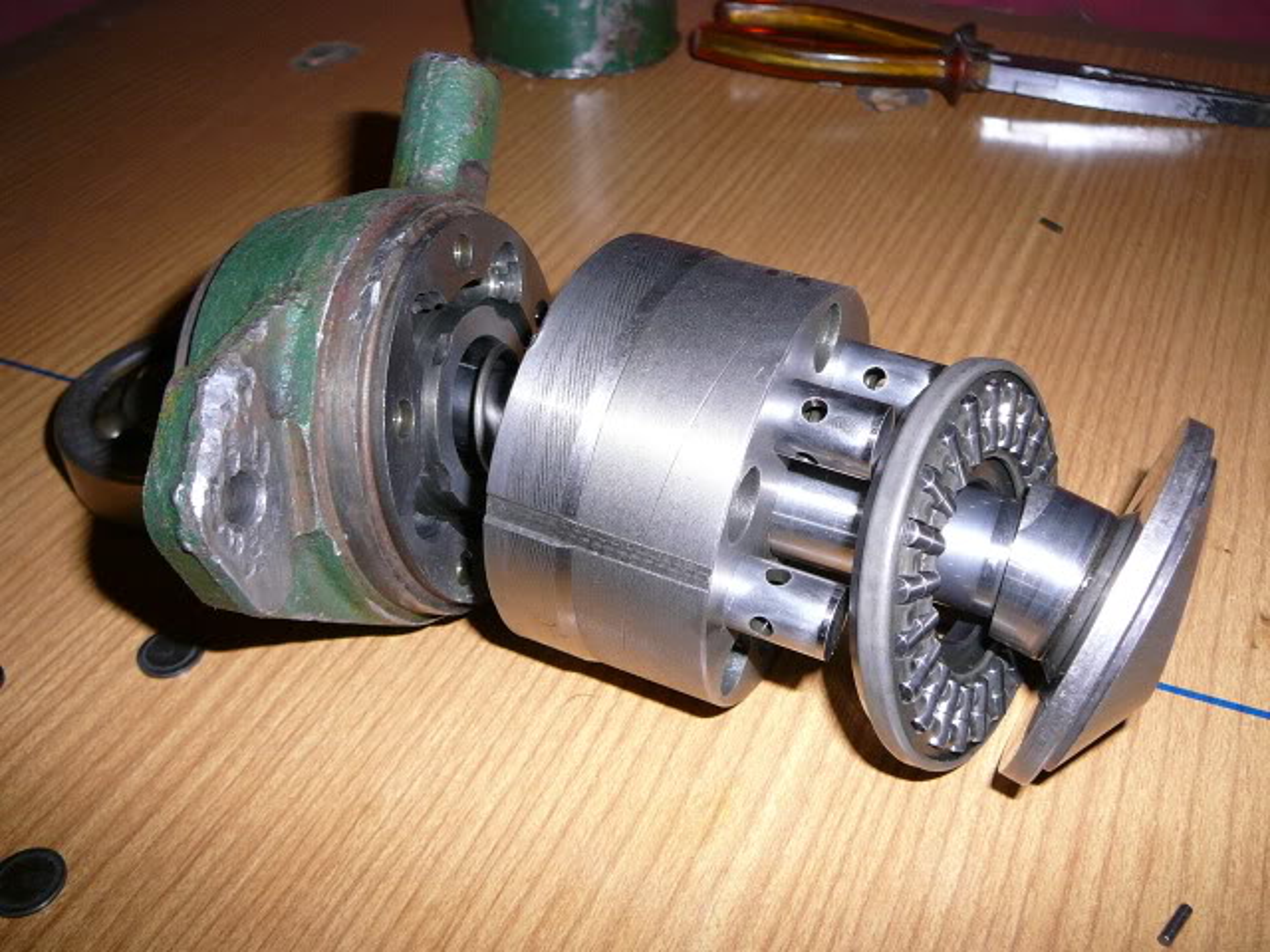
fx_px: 1284
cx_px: 635
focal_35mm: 35
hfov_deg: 52.6
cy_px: 476
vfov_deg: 40.7
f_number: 2.8
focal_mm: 5.2
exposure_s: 1/30
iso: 100
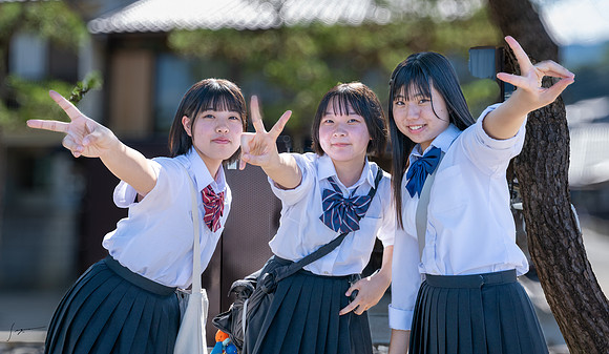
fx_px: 676
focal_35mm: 42
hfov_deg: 48.5
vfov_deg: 29.2
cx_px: 292
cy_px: 135
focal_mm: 37
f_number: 8
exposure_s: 1/320
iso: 450
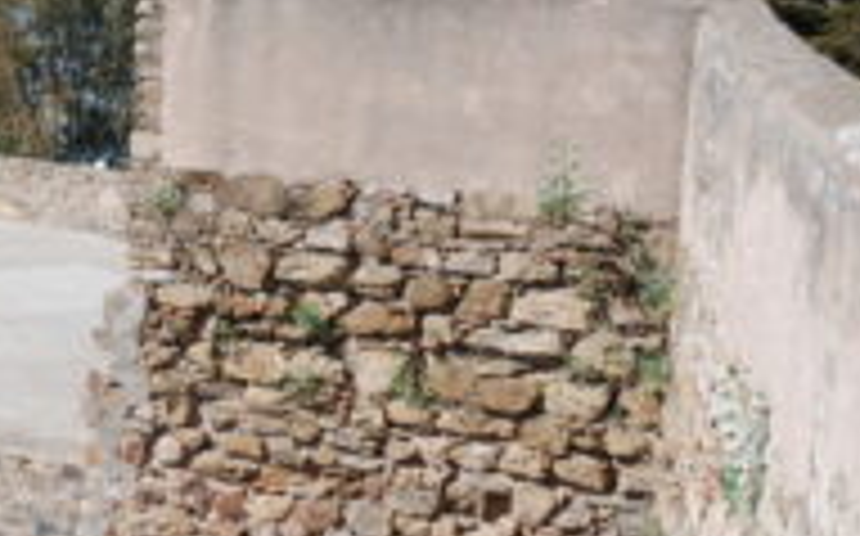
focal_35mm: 124
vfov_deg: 10.5
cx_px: 5
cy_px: 318
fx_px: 2912
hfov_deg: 16.5
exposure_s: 1/250
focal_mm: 31
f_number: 8
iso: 100
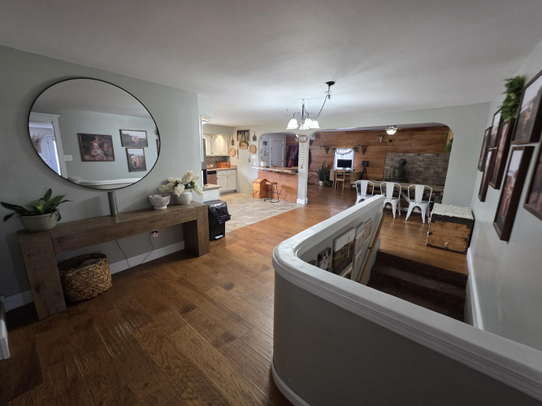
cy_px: 203
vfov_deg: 89.9
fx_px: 204
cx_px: 271
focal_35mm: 13
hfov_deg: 106.2
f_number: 1.9
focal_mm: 2.2
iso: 400
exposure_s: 1/60
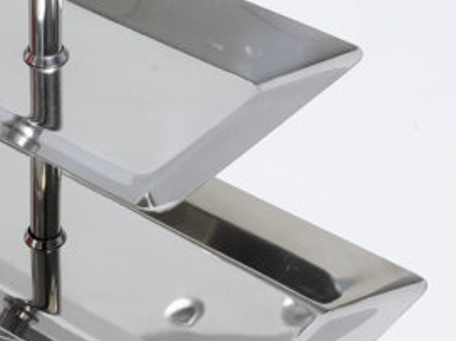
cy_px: 84
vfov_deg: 12.2
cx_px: 47
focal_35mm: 121
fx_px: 1592
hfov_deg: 16.1
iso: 3200
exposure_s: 1/125
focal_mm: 33
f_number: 10
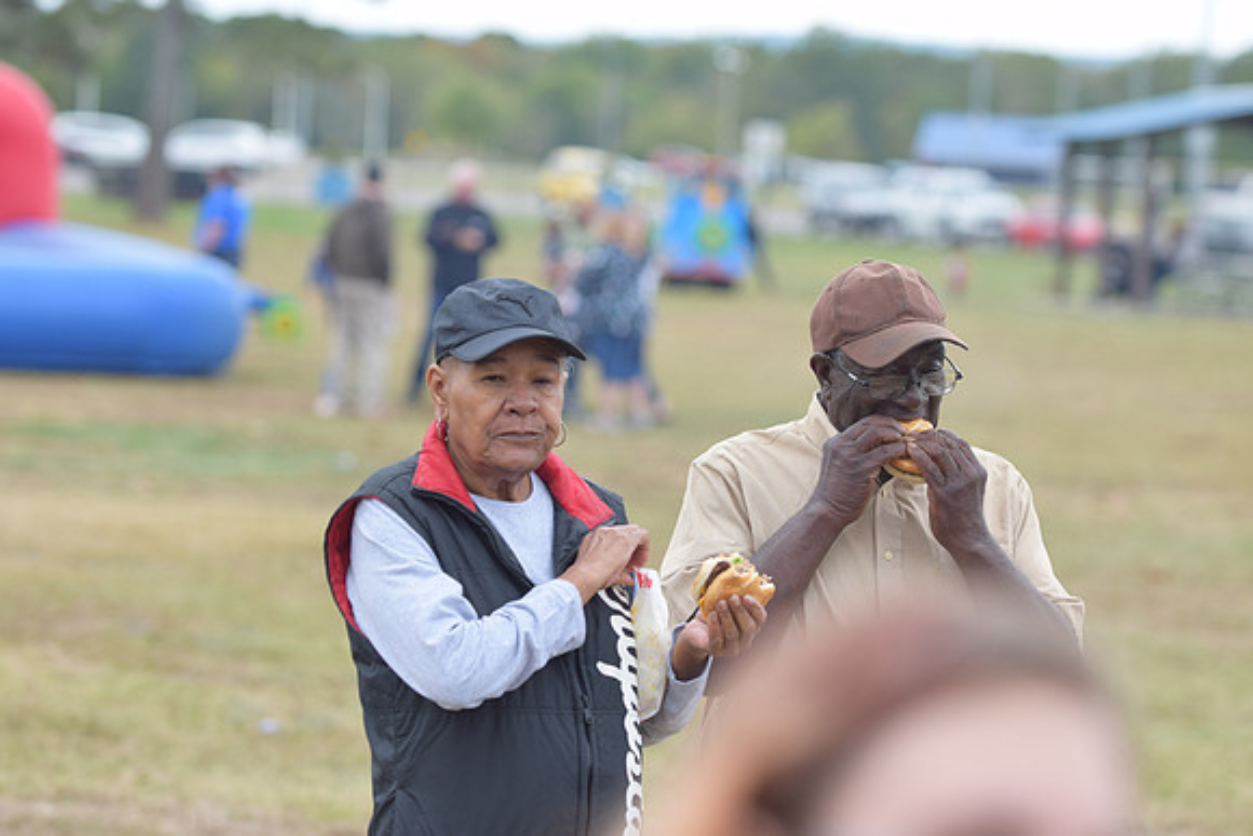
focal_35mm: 165
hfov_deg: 12.4
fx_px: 5744
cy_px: 418
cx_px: 626
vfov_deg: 8.3
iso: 200
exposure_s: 1/640
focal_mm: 110
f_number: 2.8
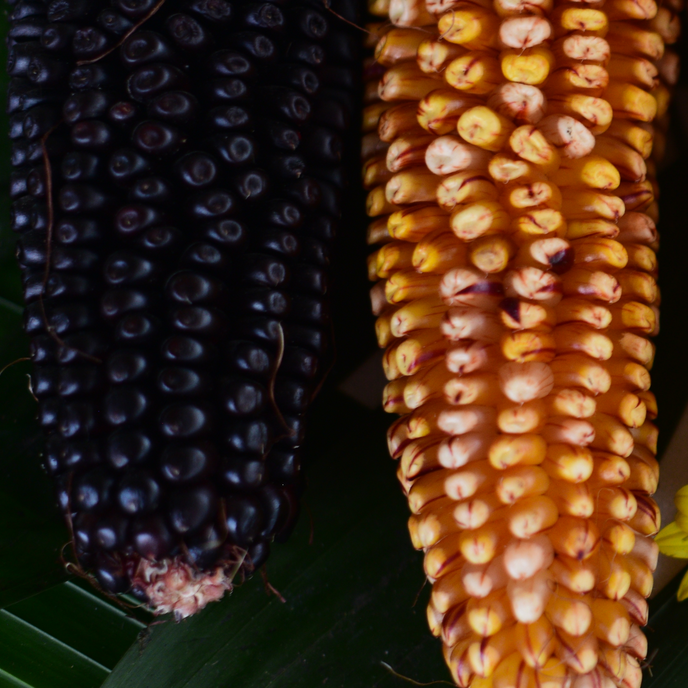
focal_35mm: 141
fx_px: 3171
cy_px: 305
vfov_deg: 12.4
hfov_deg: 11.8
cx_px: 1077
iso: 320
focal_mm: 50
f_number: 2.8
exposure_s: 1/320
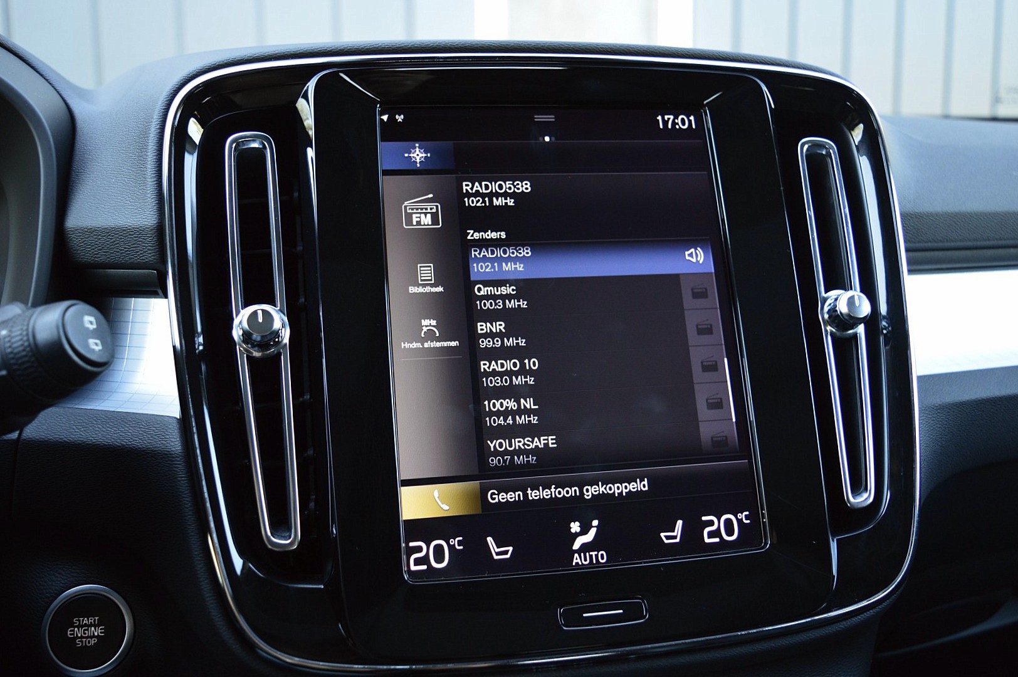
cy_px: 338
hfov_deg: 57.3
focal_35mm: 33
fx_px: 932
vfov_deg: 39.9
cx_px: 509
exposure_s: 1/60
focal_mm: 22
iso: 800
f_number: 4
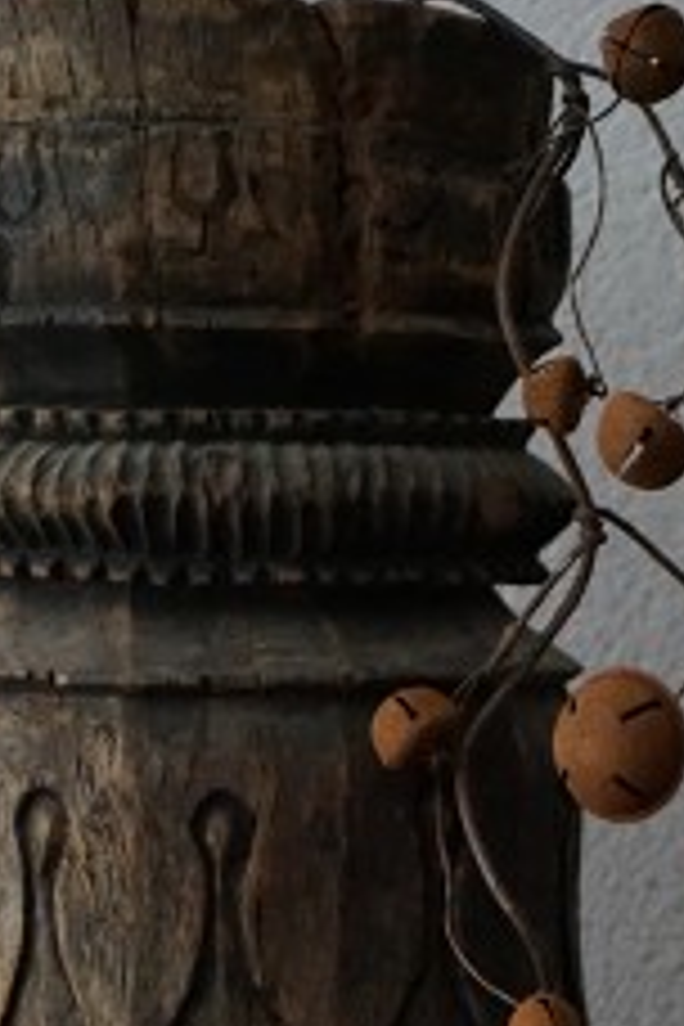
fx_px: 2850
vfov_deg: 19.0
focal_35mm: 100
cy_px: 1323
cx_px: 554
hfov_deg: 13.6
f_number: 4
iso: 6400
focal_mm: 38
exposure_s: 1/60
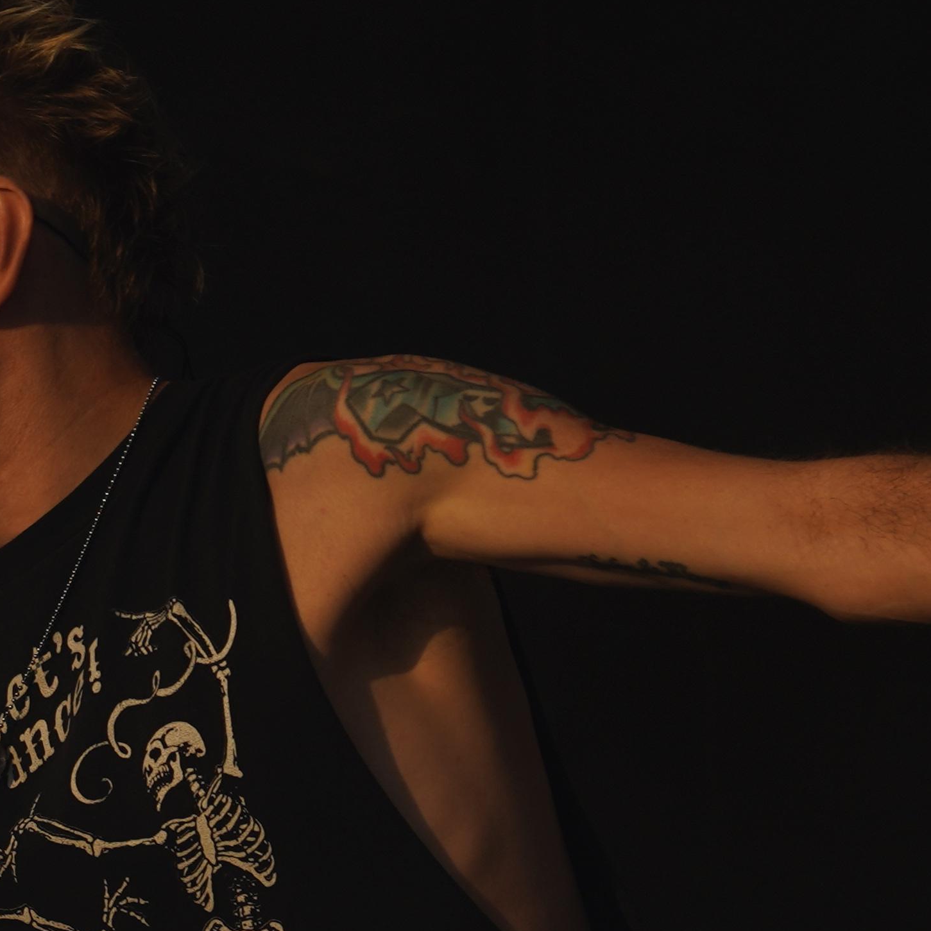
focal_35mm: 369
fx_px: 11228
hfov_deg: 4.7
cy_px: 743
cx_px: 635
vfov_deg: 4.7
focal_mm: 105
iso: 100
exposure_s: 1/500
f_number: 8
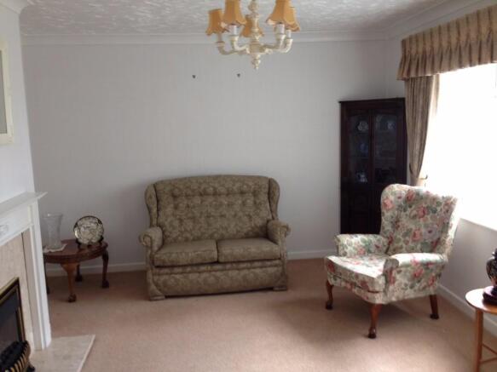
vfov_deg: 42.9
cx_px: 248
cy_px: 186
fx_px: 474
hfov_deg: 55.4
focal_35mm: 33
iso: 50
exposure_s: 1/20
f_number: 2.4
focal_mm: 4.12
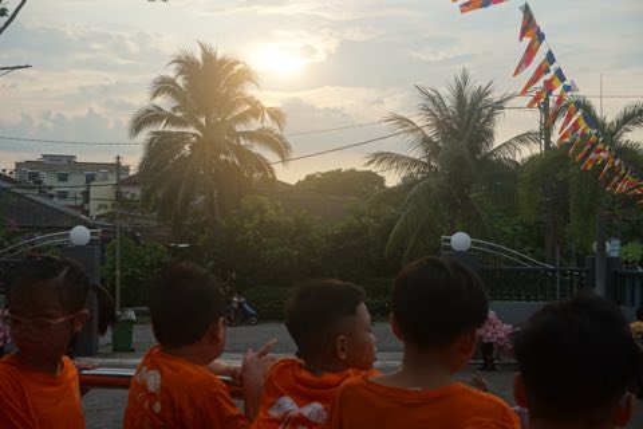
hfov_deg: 45.0
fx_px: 777
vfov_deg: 30.8
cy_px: 214
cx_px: 322
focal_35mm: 44
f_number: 7.1
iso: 100
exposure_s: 1/125
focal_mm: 29
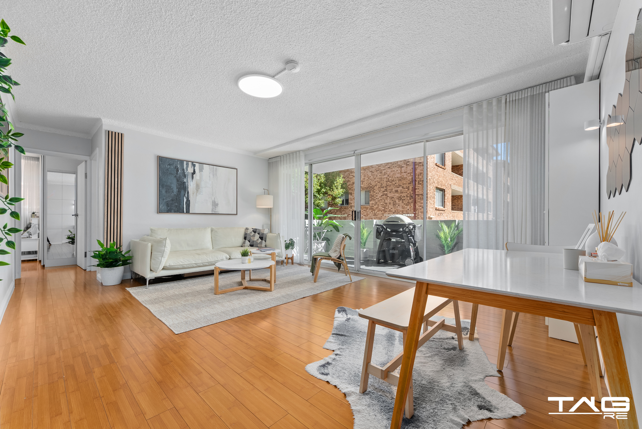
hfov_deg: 104.2
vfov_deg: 81.3
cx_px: 321
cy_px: 214
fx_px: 250
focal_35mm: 14
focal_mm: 14
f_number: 9
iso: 400
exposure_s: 1/13
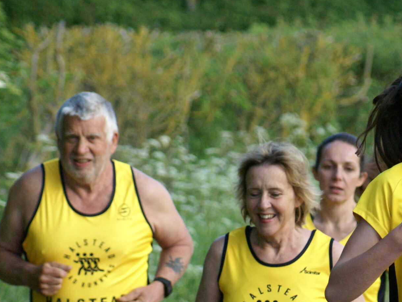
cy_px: 234
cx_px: 410
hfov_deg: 4.1
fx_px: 5597
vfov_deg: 3.1
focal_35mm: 482
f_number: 5.6
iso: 800
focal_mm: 160
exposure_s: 1/400
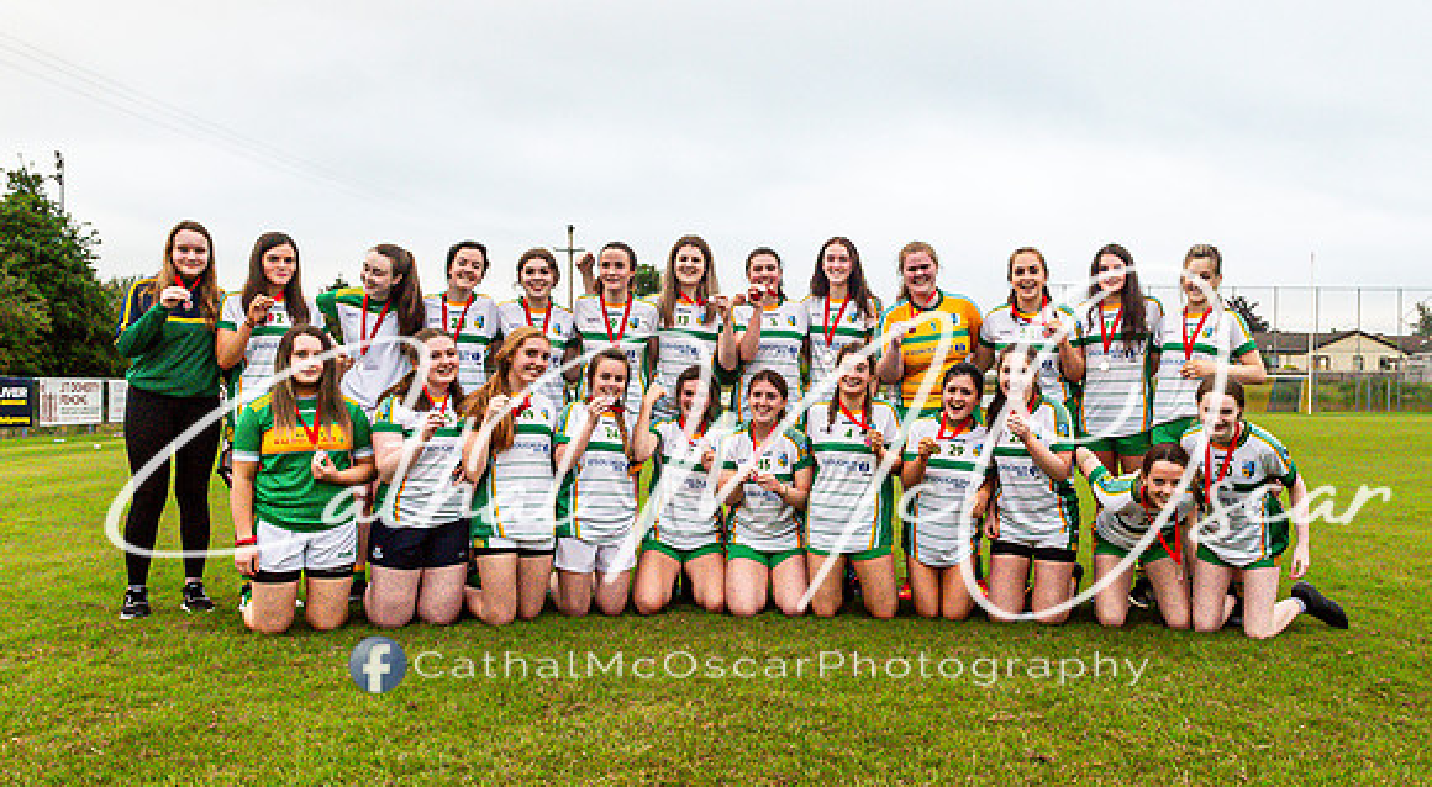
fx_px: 1258
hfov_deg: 59.1
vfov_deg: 34.7
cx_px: 795
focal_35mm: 33
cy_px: 418
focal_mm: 24
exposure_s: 1/250
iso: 1800
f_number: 5
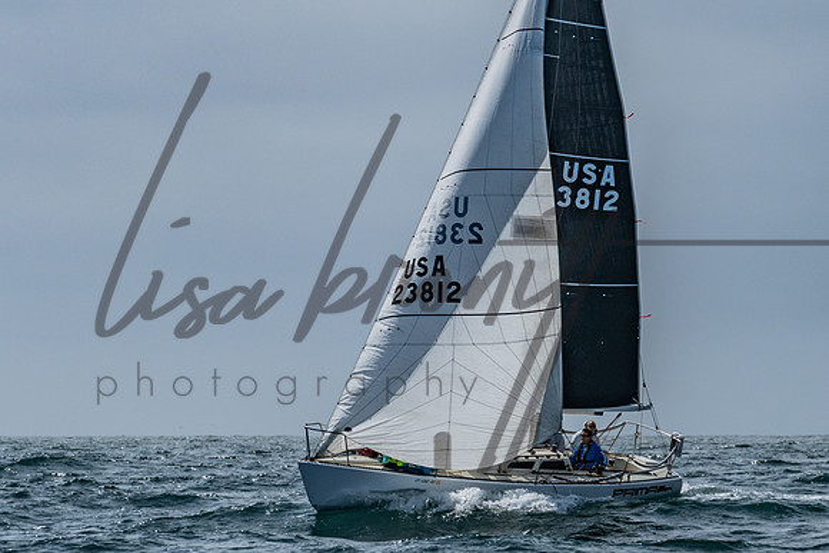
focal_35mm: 279
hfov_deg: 7.4
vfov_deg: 4.9
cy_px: 275
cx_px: 421
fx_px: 6427
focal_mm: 135
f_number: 6.3
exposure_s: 1/4000
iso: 200
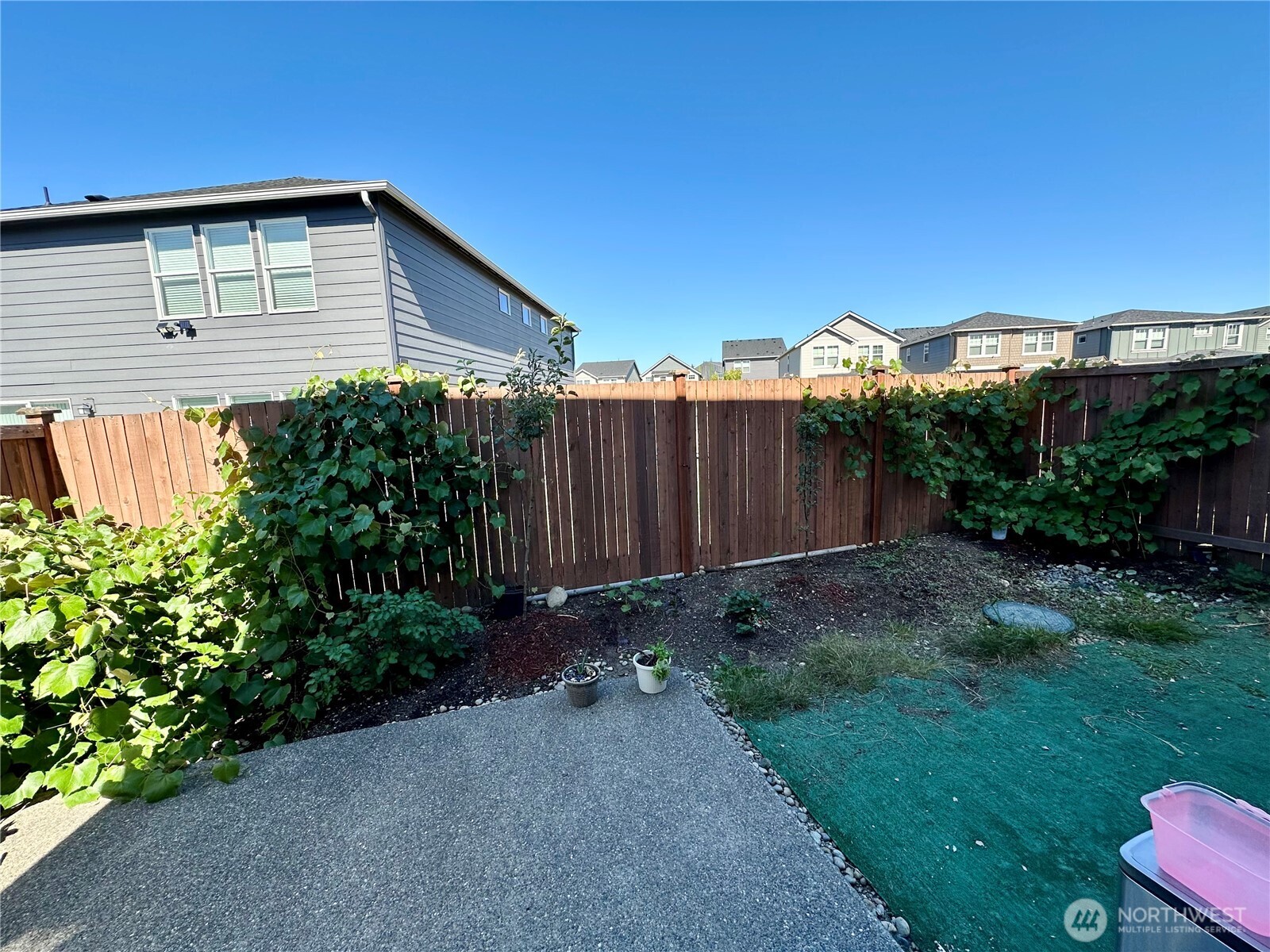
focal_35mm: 14
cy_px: 476
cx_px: 635
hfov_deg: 102.1
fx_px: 514
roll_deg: +2.0
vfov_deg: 85.7
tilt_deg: -7.6
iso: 40
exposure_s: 1/615
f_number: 2.2
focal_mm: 2.22
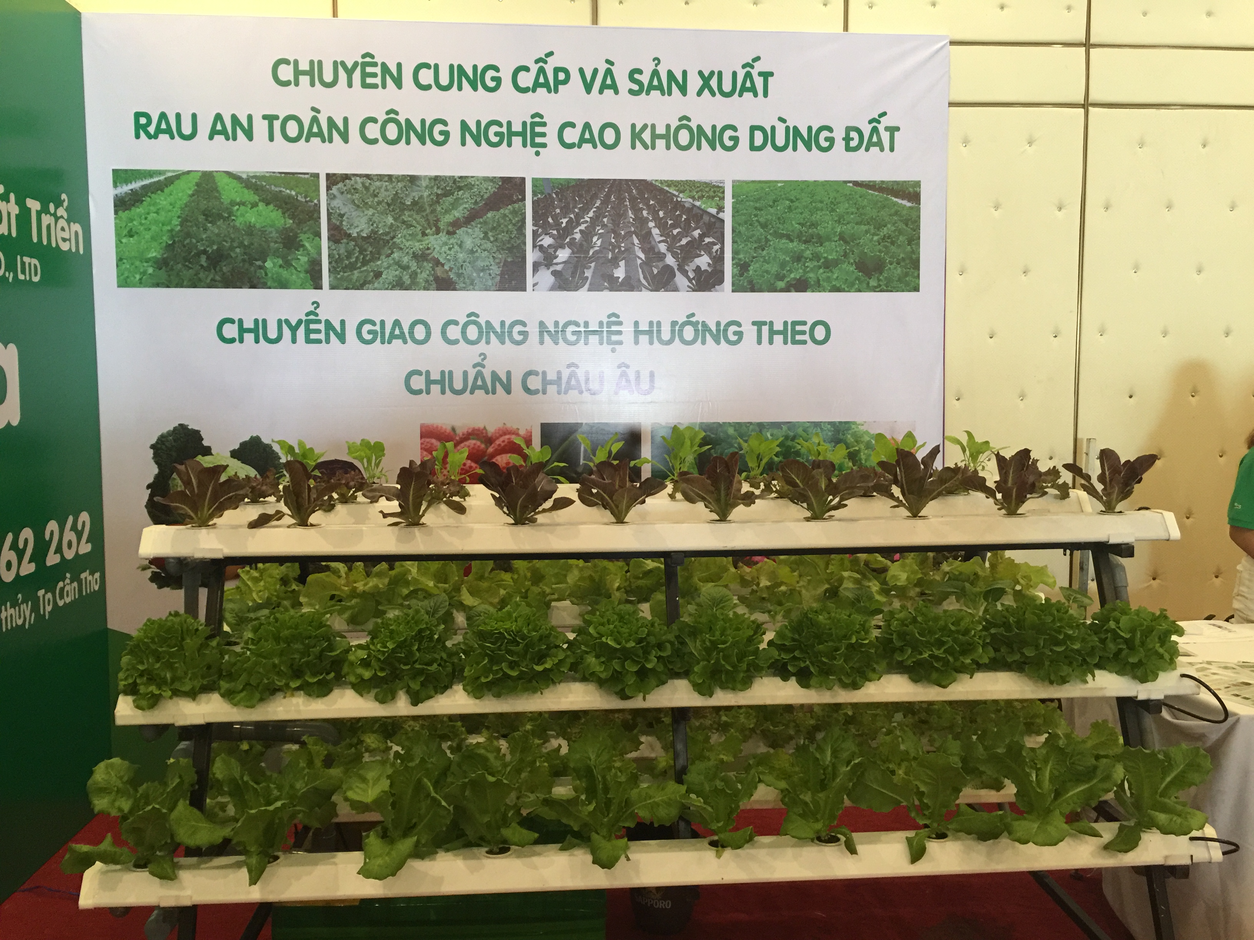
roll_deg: -0.6
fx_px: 1051
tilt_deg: -5.5
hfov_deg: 61.7
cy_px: 470
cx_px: 627
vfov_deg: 48.2
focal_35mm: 29
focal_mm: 4.15
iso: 125
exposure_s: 1/17
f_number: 2.2
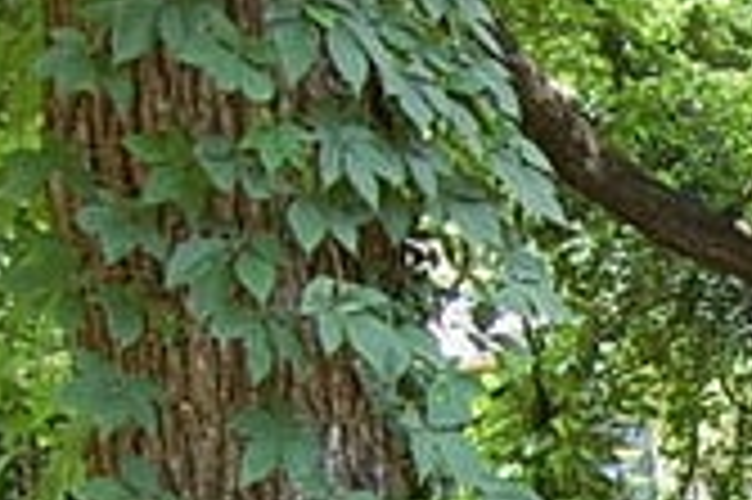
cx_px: 1317
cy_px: 815
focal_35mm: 156
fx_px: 3255
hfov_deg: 12.2
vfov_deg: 8.5
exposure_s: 1/80
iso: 200
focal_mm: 18
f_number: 4.5
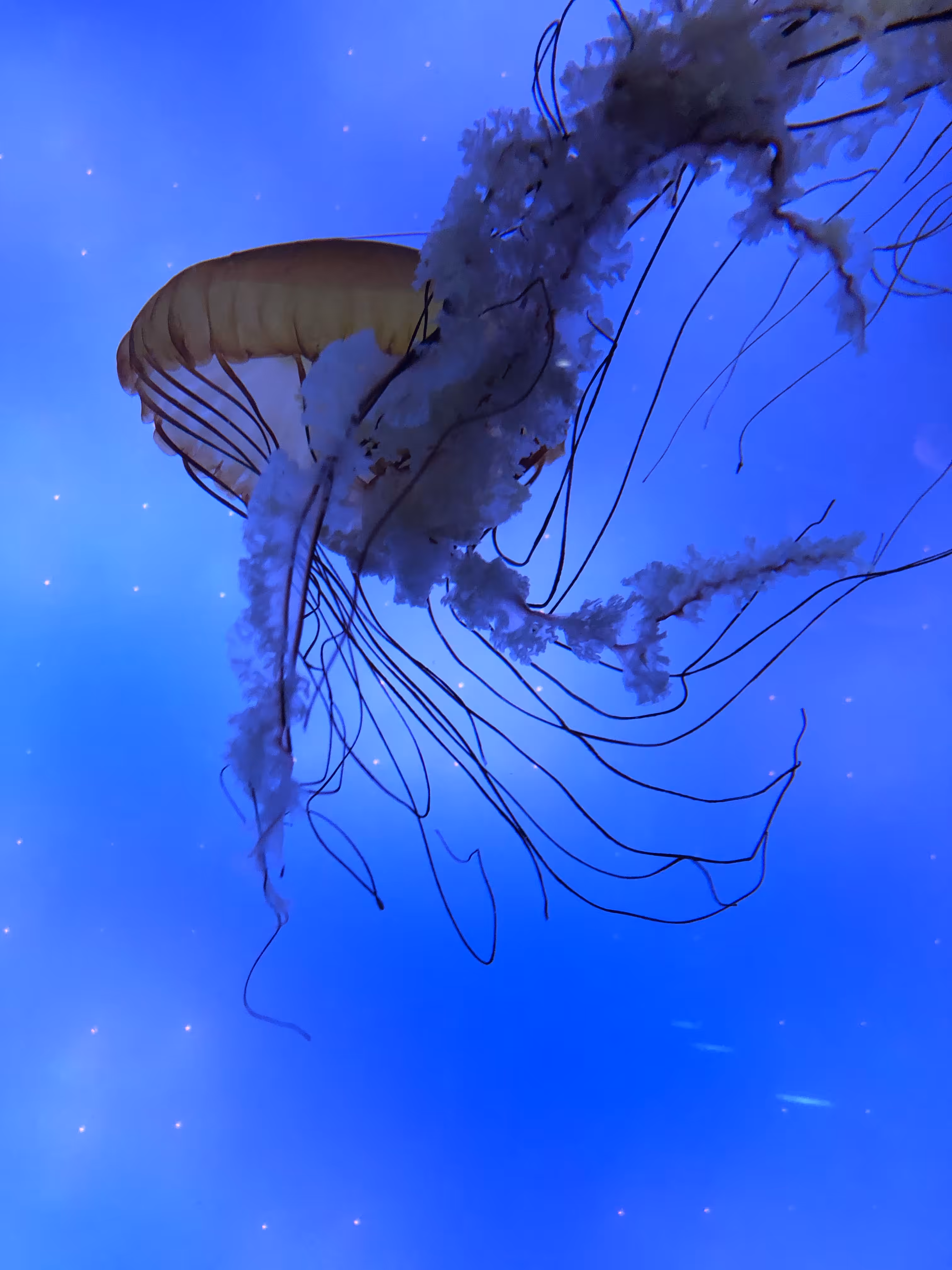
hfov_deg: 49.7
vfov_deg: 63.4
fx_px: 1027
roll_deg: -1.3
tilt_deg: +11.5
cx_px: 476
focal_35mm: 28
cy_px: 635
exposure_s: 1/15
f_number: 1.8
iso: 64
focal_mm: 3.99
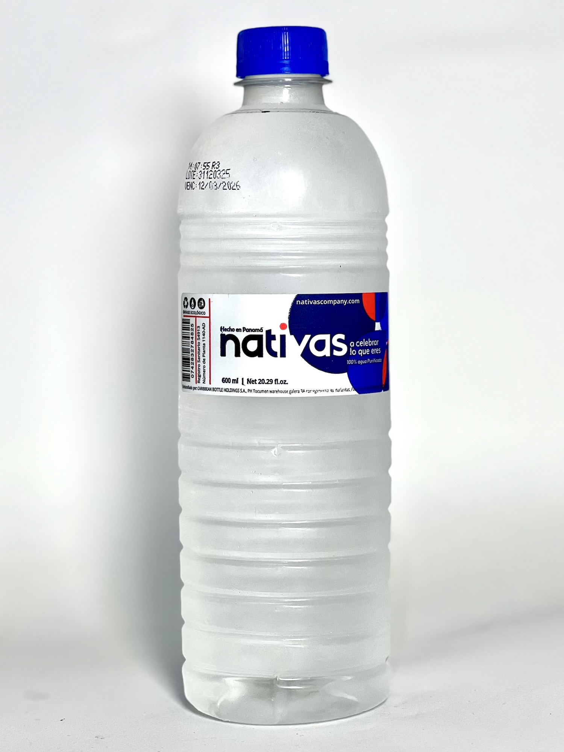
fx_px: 1673
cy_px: 376
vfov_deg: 25.3
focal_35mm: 77
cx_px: 282
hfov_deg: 19.1
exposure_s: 1/120
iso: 50
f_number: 2.8
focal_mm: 9
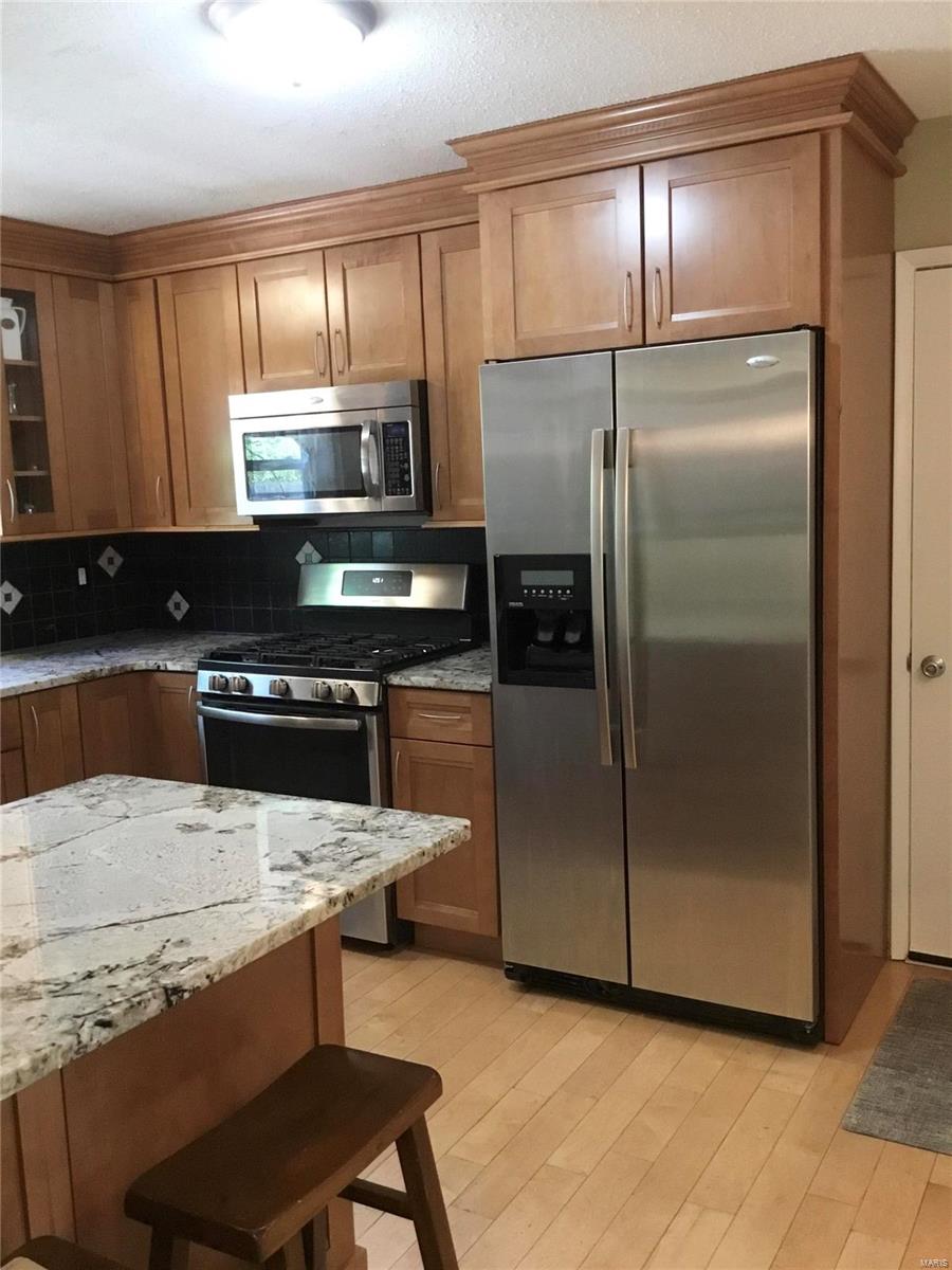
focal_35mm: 31
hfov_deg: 45.4
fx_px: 1137
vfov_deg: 58.4
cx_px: 476
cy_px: 635
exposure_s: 1/30
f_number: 2.4
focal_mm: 3.3
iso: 160
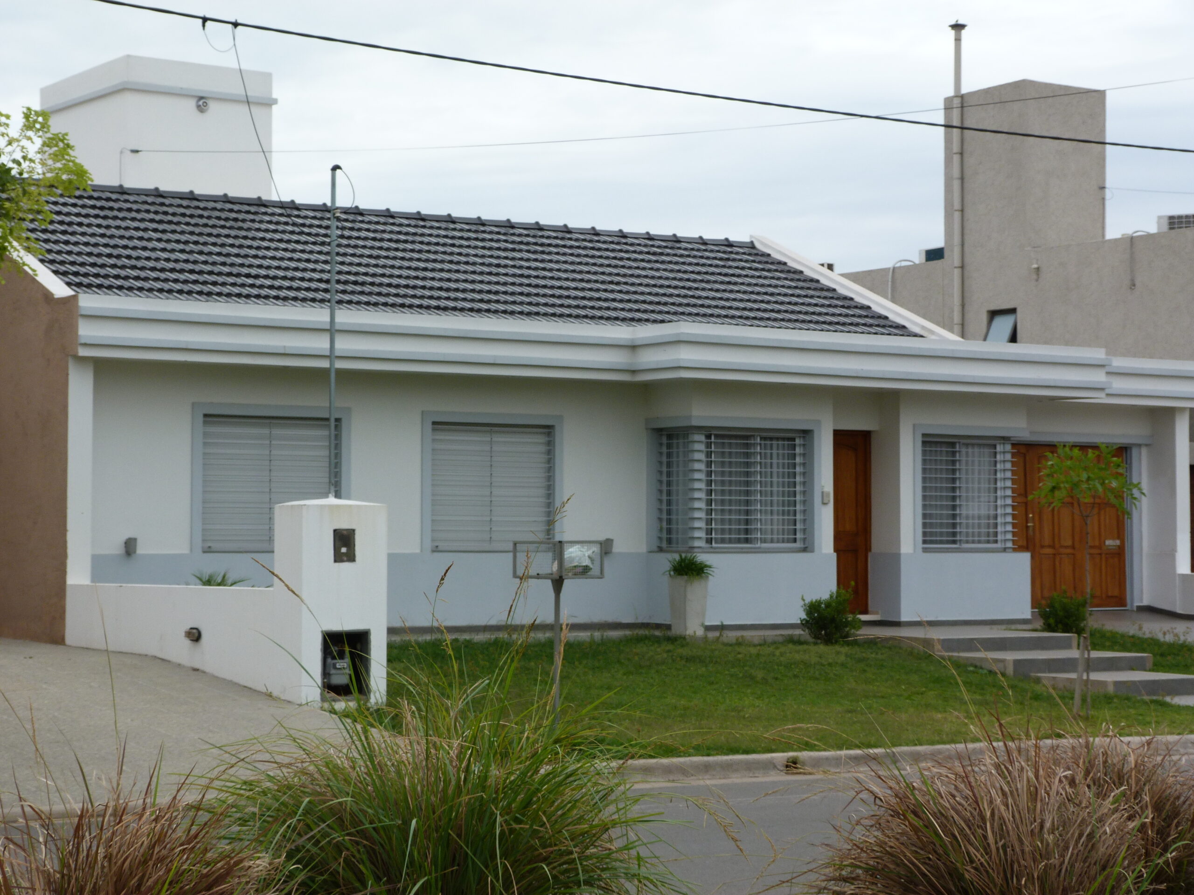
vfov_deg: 20.4
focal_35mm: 72
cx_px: 597
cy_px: 448
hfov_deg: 27.0
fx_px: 2483
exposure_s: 1/250
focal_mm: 12.9
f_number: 4.5
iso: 80
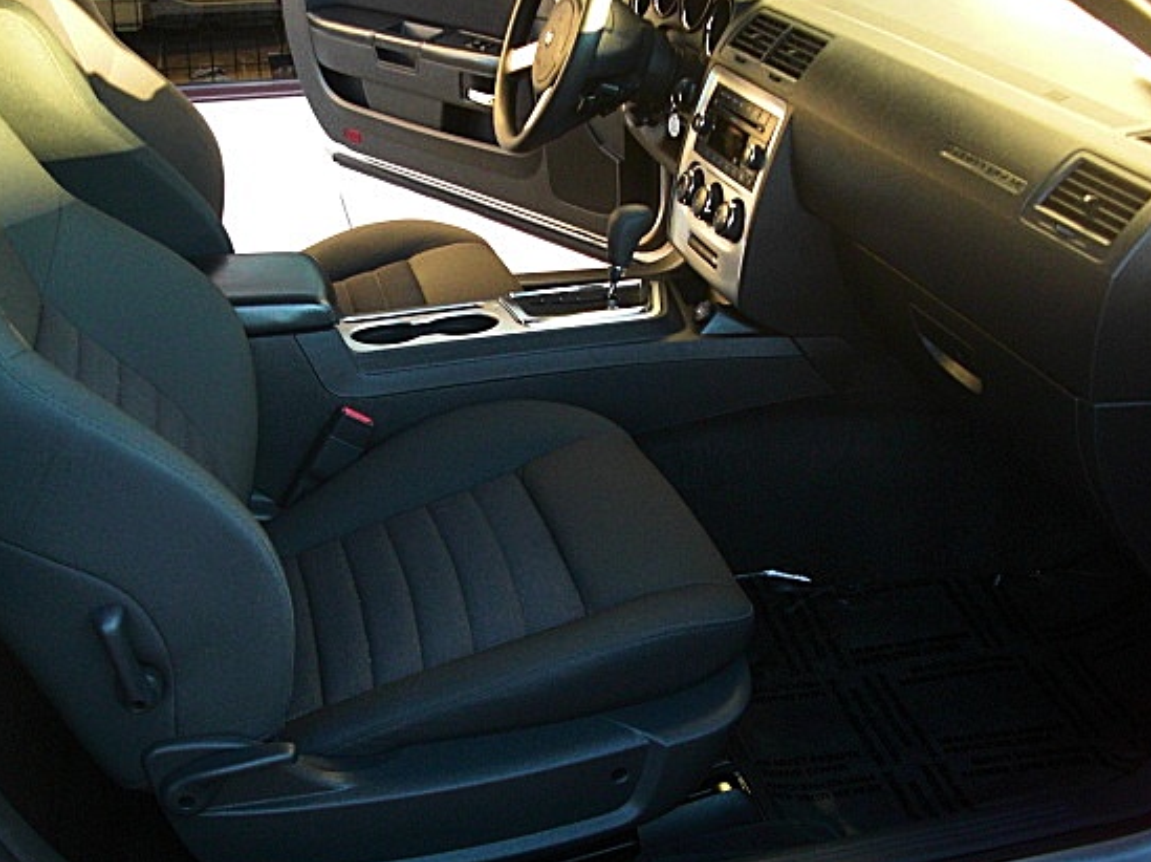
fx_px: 1396
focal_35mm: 42
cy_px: 417
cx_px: 524
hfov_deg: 44.8
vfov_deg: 34.3
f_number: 2.8
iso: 400
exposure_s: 1/100
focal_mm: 6.3
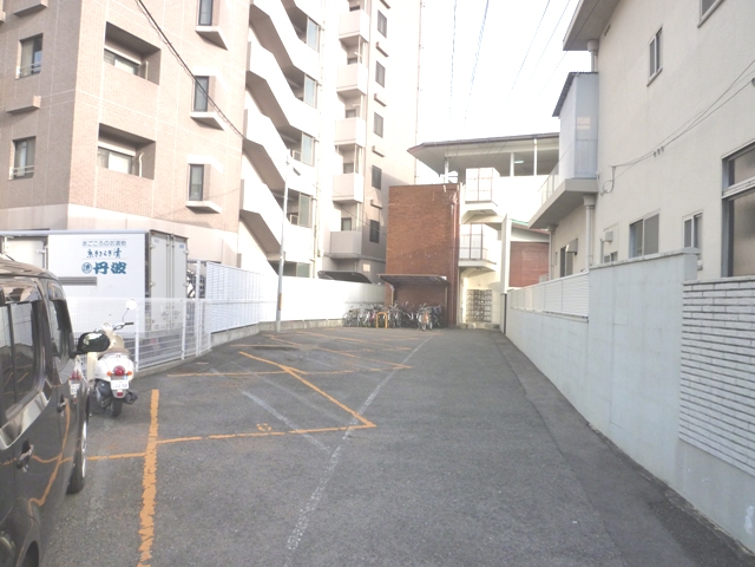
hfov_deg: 69.4
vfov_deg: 54.9
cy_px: 284
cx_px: 378
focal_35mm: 25
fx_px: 545
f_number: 4
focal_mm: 4.5
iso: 200
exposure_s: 1/250
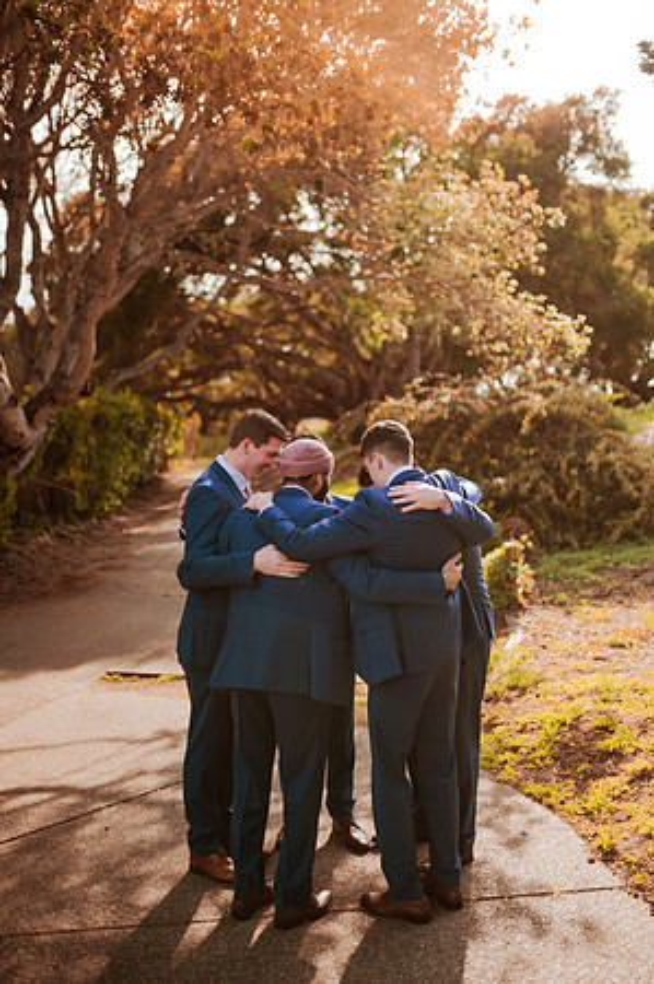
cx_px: 327
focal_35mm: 35
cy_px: 492
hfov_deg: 37.8
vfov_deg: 54.5
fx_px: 956
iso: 320
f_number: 1.4
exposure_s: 1/6400
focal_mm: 35
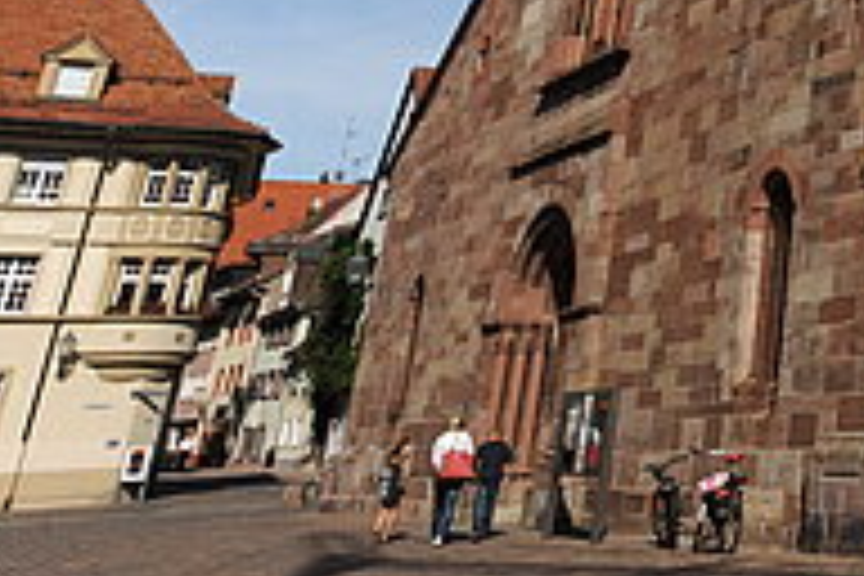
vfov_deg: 21.5
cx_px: 1292
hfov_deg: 26.0
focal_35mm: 57
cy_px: -178
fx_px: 1368
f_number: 11
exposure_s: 1/320
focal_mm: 19
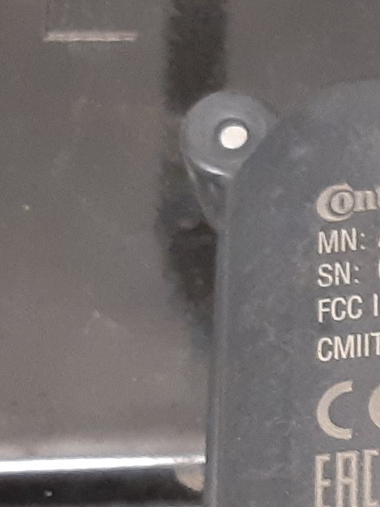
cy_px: 459
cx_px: 688
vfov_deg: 25.8
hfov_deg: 16.7
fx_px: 1068
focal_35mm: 73
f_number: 1.7
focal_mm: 3.93
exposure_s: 1/25
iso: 250
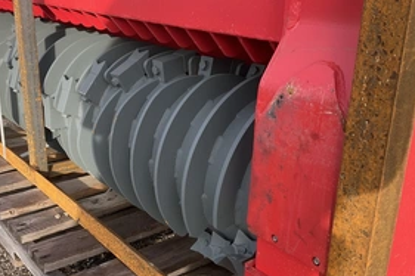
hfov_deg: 45.1
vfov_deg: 31.1
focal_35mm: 43
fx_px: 495
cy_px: 156
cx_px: 160
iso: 25
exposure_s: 1/342
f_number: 1.8
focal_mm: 3
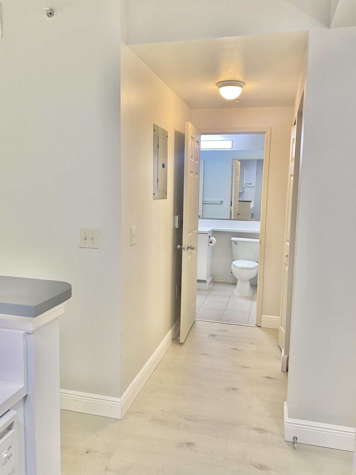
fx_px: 370
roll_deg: -1.0
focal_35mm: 27
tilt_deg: -5.1
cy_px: 234
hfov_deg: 51.3
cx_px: 182
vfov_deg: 65.3
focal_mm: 4.25
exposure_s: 1/60
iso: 80
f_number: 1.8
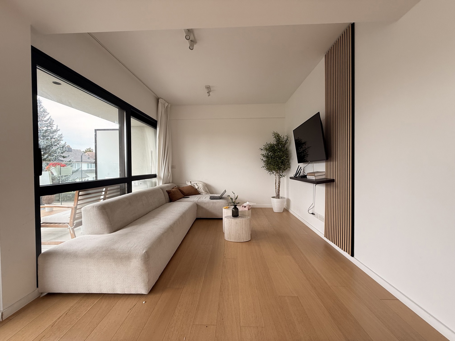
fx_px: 184
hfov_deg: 102.1
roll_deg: +0.0
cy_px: 170
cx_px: 228
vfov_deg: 85.7
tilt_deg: -0.7
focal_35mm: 14
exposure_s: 1/99
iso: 100
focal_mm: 2.22
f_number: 2.2
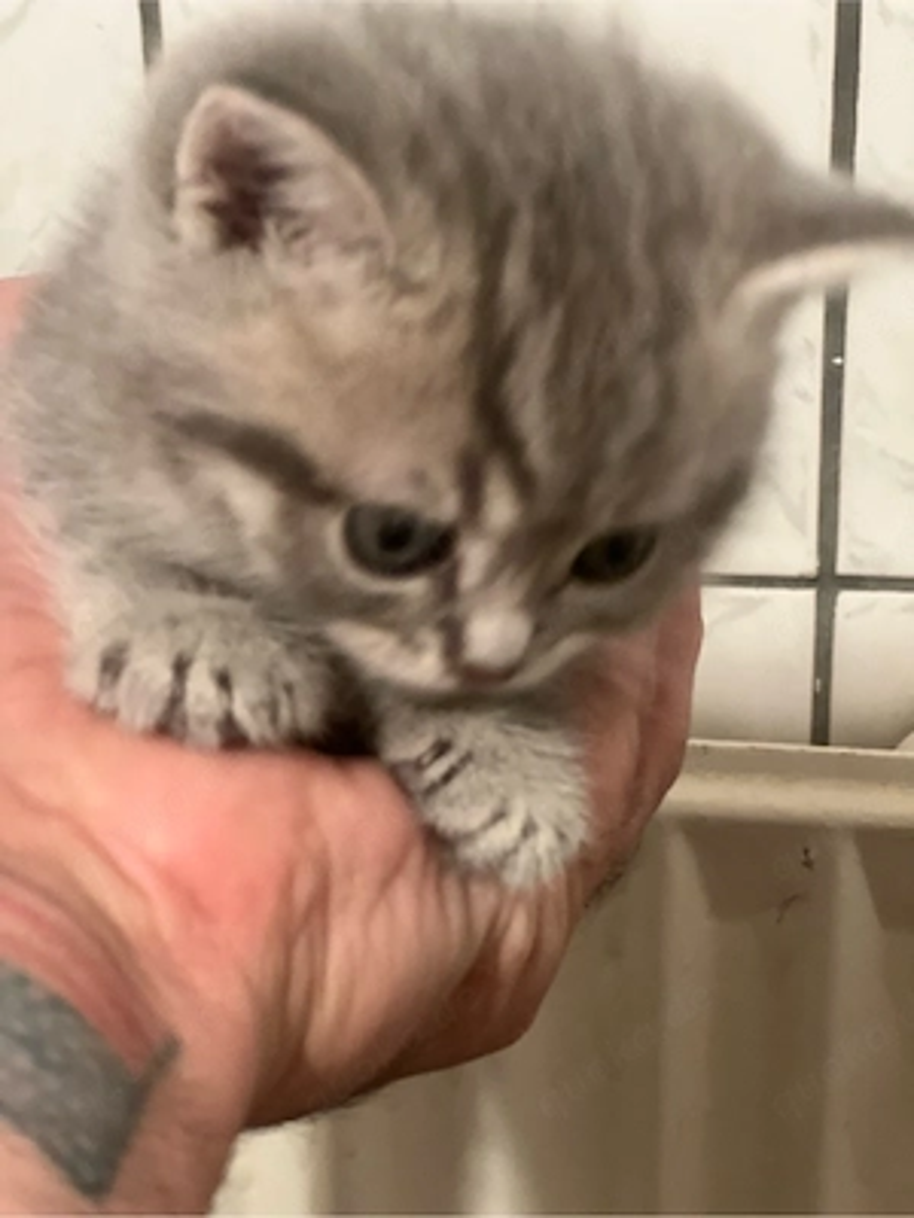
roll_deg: +1.8
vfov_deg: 25.3
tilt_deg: -26.7
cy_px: 609
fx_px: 2711
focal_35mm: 77
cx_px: 457
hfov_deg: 19.1
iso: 400
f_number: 2.8
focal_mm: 9
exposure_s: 1/17
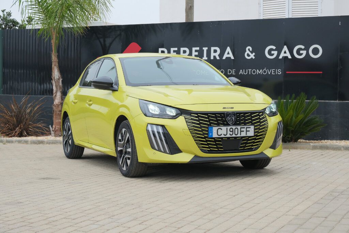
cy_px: 116
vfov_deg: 22.3
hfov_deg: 32.9
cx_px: 174
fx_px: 591
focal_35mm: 61
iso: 320
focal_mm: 40.8
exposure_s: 1/320
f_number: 9
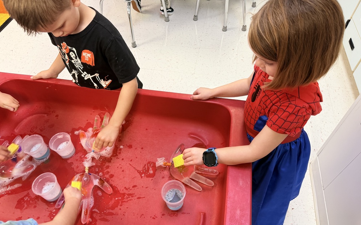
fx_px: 256
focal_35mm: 26
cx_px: 180
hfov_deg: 70.4
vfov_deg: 47.5
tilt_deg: -50.2
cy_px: 104
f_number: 1.78
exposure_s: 1/60
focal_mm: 6.76
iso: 160
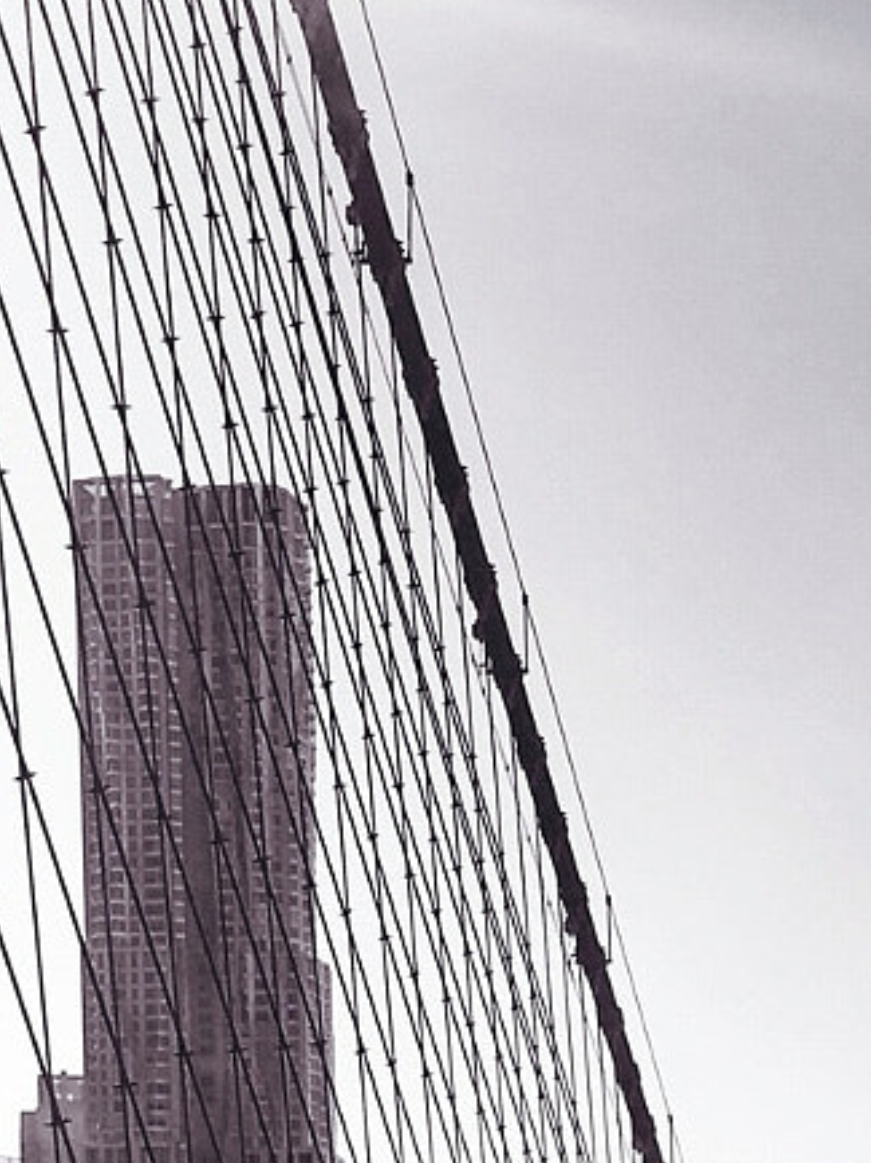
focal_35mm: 107
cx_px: 847
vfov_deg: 16.7
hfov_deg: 13.6
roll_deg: +1.2
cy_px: 1761
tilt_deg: -0.7
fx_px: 3593
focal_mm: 4.15
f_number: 2.2
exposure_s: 1/1099
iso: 25
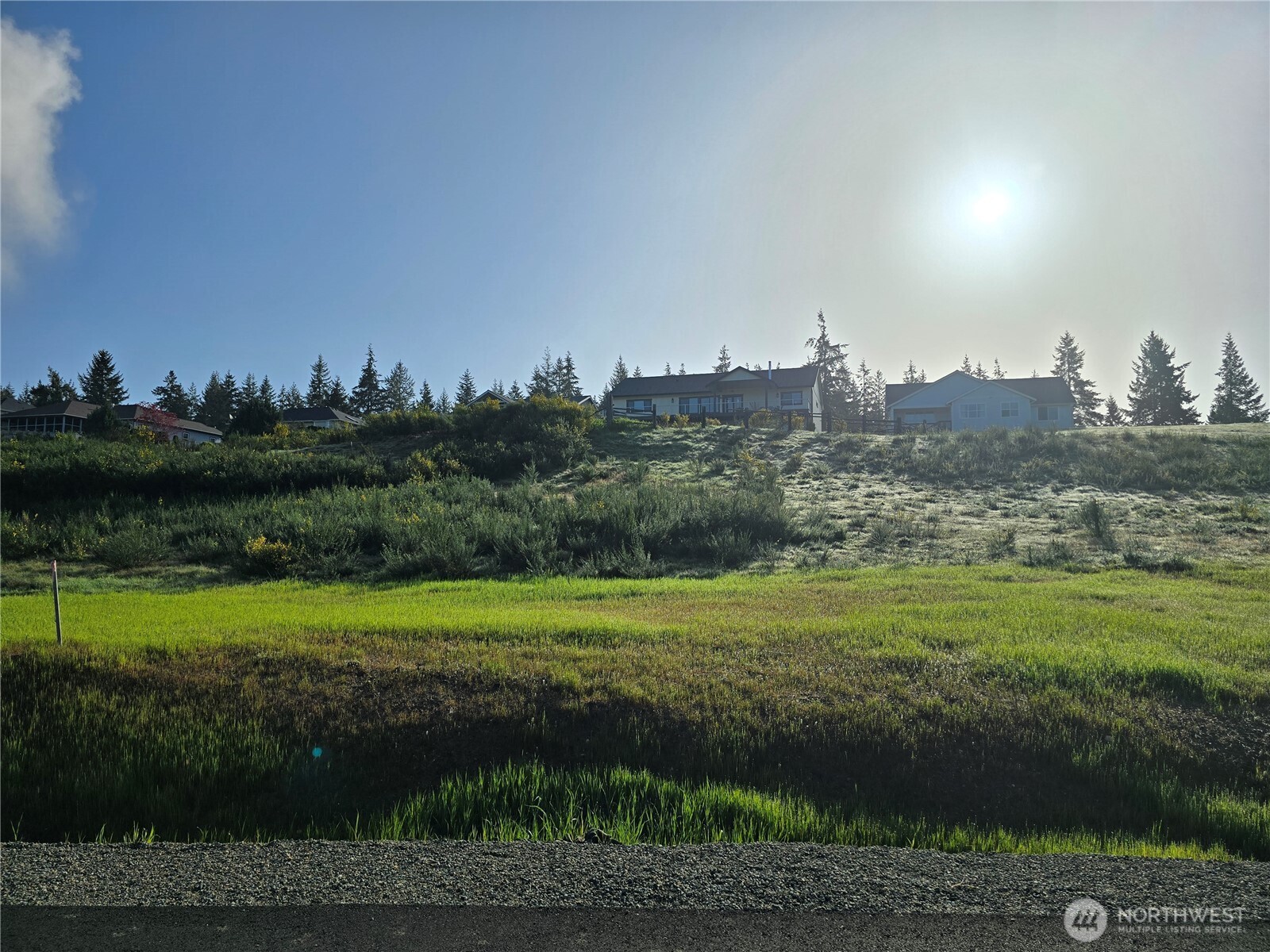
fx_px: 844
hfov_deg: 73.9
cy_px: 476
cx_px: 635
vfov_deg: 58.9
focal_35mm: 23
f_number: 1.7
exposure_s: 1/4333
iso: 12
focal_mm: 6.3
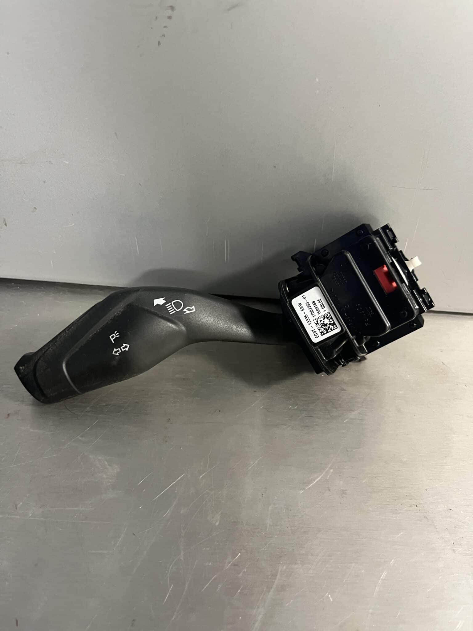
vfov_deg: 67.3
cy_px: 316
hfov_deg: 53.1
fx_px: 474
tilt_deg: -45.8
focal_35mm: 26
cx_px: 236
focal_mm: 5.1
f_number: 1.6
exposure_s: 1/50
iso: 500
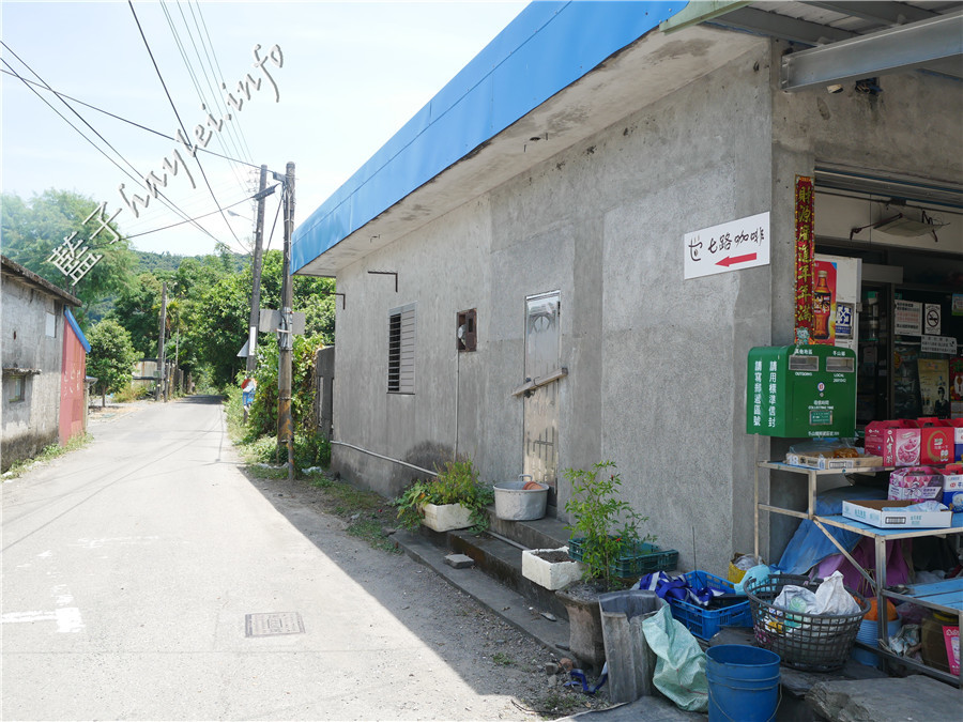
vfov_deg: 46.8
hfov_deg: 60.0
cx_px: 482
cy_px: 361
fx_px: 835
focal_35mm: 30
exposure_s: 1/500
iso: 200
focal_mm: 15
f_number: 4
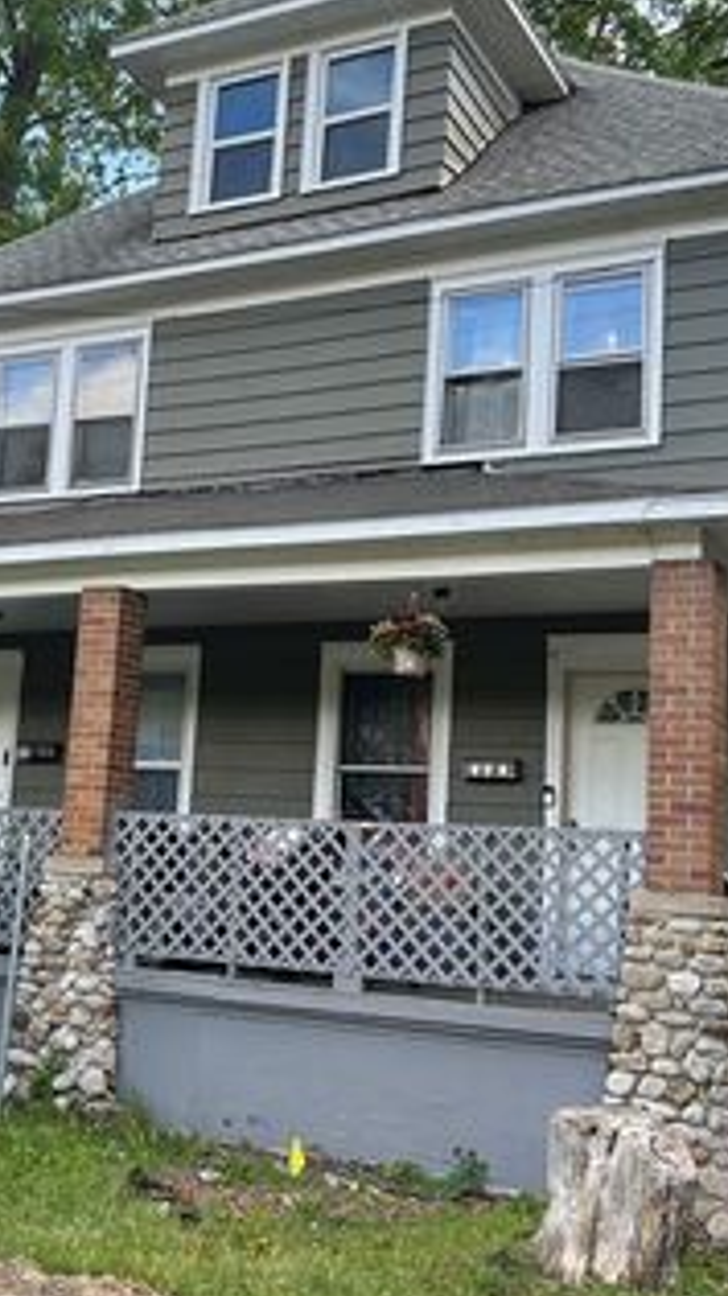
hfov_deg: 26.3
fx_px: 1546
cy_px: 607
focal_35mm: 45
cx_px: 222
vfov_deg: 45.5
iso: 50
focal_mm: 5.7
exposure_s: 1/471
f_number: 1.5
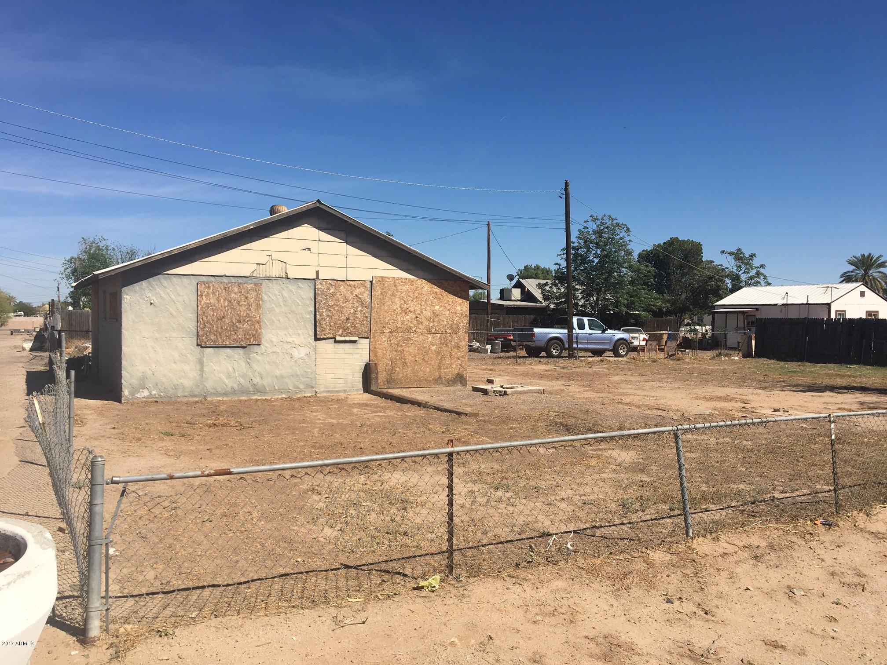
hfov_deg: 61.7
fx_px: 743
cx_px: 444
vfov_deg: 48.2
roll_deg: -1.9
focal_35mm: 29
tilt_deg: -0.9
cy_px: 332
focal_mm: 4.15
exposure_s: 1/2564
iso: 25
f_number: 2.2
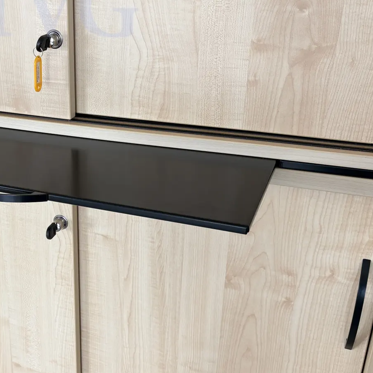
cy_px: 214
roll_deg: +0.1
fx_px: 597
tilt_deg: -23.7
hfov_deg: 33.7
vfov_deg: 34.6
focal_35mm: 49
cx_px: 79
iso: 125
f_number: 1.6
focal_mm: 5.96
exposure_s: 1/97
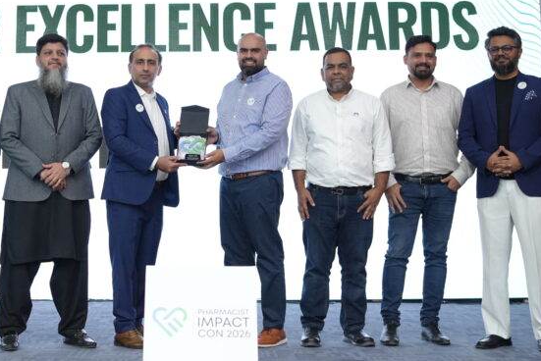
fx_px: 977
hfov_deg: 30.7
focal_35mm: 65
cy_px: 94
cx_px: 184
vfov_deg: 20.8
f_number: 2.5
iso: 2500
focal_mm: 35
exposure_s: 1/160
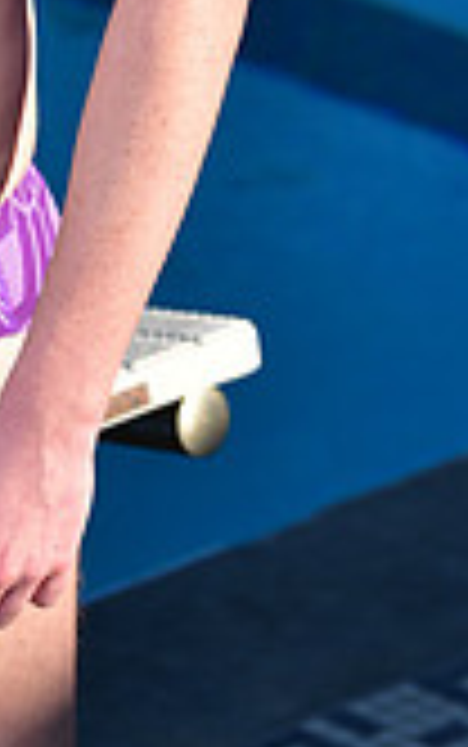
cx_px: -187
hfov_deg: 3.7
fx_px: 7252
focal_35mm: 356
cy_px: -387
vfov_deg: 5.8
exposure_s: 1/250
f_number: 5.6
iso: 64
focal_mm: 100
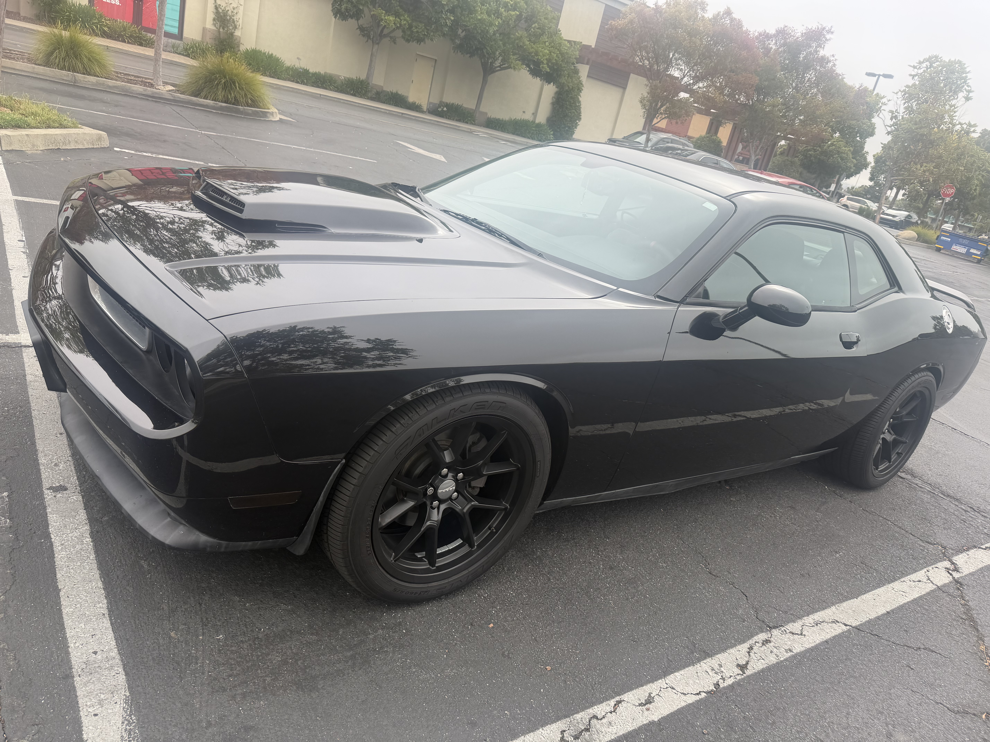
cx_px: 495
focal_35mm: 24
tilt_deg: -20.1
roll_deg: -13.6
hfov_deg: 71.6
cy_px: 371
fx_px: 686
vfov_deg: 56.8
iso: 80
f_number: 1.78
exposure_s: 1/955
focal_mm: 6.76
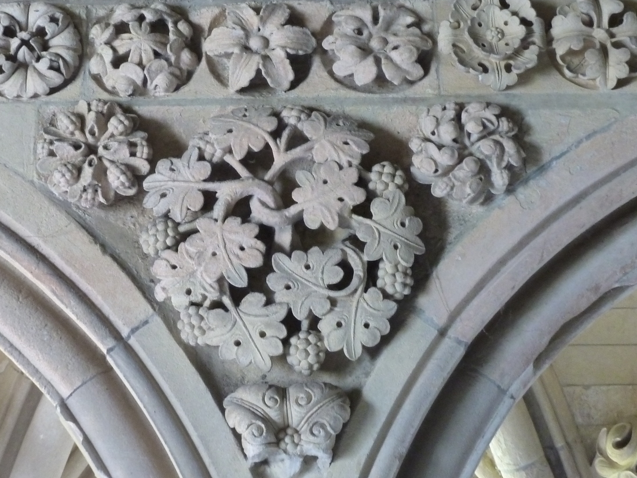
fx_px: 1472
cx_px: 255
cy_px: 225
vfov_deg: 18.4
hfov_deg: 24.4
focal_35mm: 80
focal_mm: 9.1
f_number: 3.9
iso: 400
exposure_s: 1/13
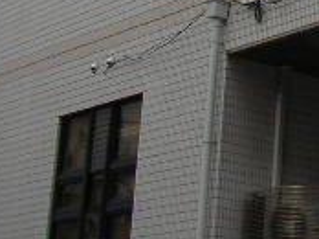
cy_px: -110
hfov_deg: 13.5
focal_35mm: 140
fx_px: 1288
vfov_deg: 10.2
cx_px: 444
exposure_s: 1/278
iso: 71
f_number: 4.1
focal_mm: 5.8
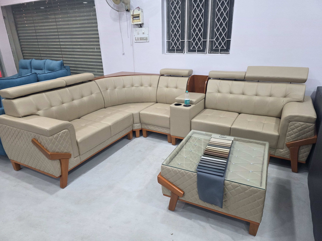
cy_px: 120
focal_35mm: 23
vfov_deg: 58.9
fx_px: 214
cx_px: 161
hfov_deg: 73.9
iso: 200
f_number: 1.7
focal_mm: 6.3
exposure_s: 1/100
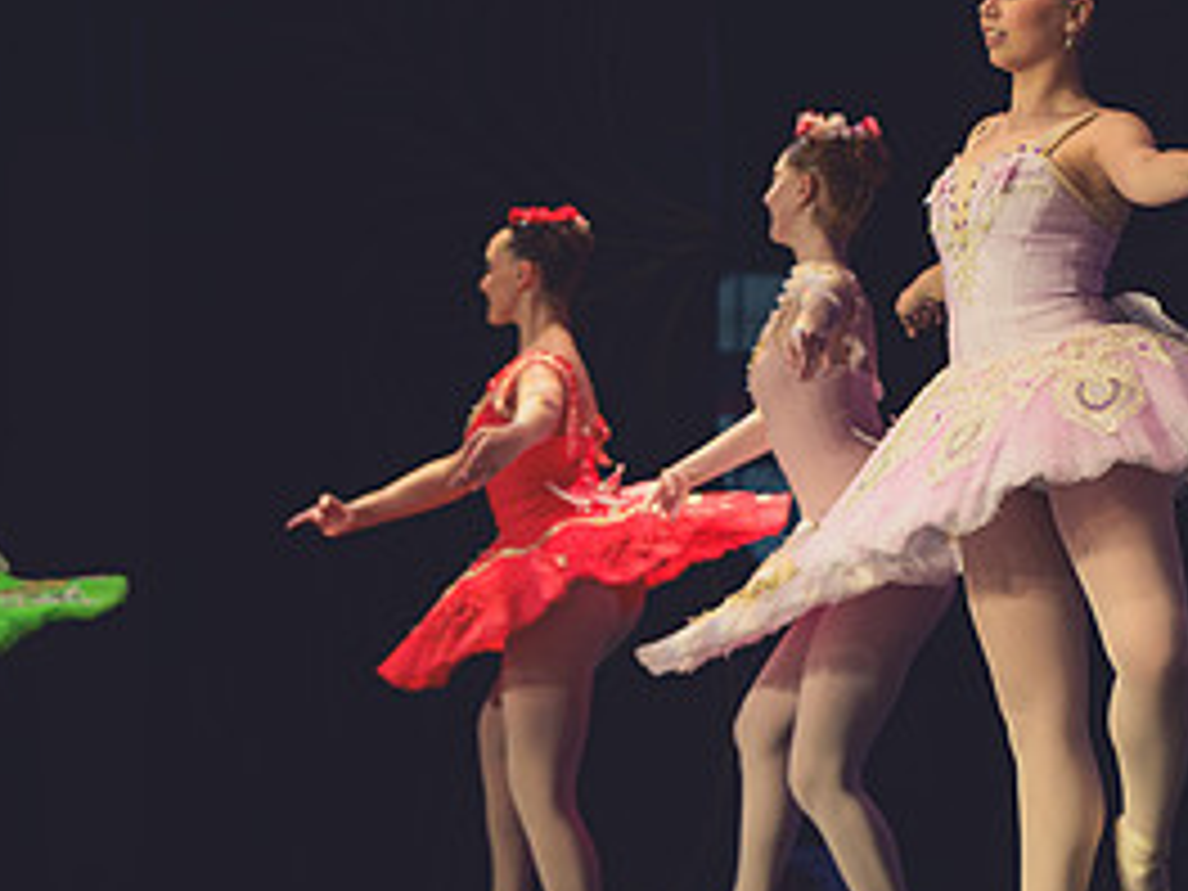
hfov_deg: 10.4
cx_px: 1035
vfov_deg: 7.8
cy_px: 457
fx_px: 6521
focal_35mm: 190
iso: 1250
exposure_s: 1/320
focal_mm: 90
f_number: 2.8
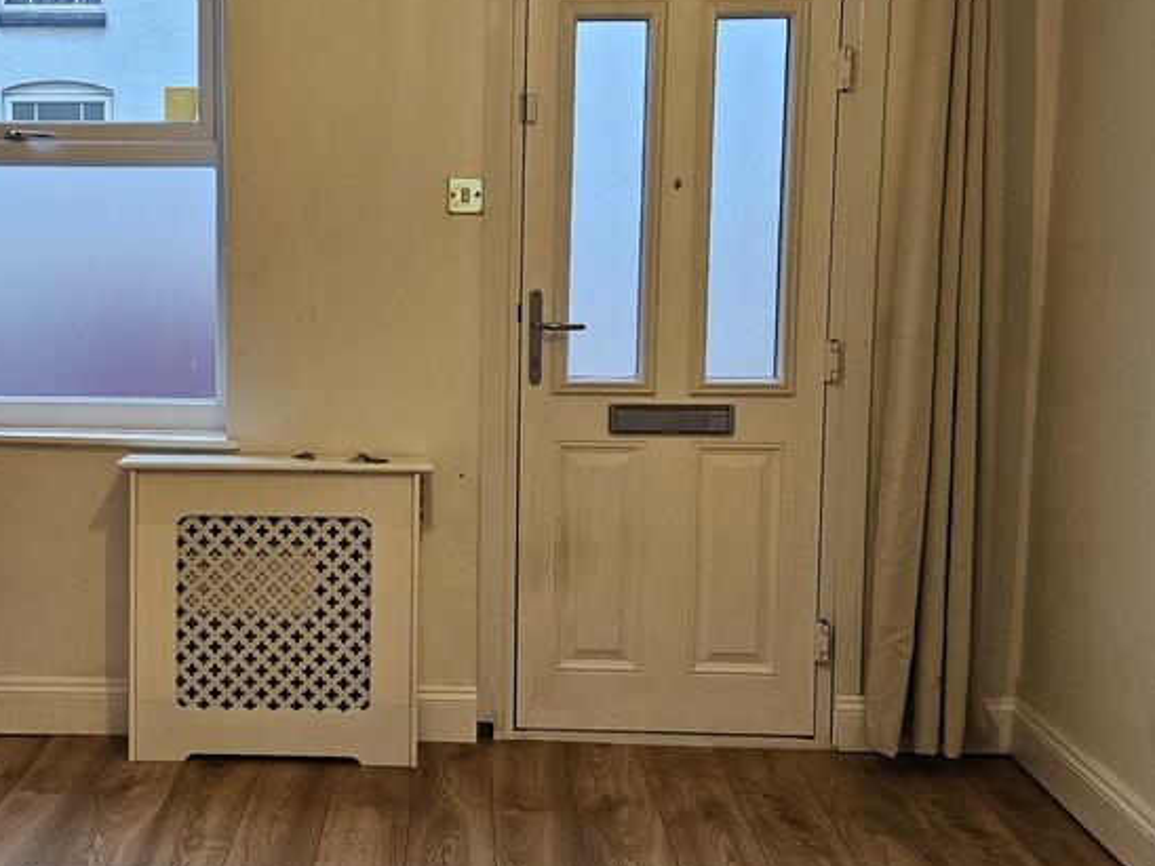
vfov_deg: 33.5
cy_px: 356
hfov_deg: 42.8
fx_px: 1435
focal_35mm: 43
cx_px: 325
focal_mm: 5.4
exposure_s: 1/100
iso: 160
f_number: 1.8
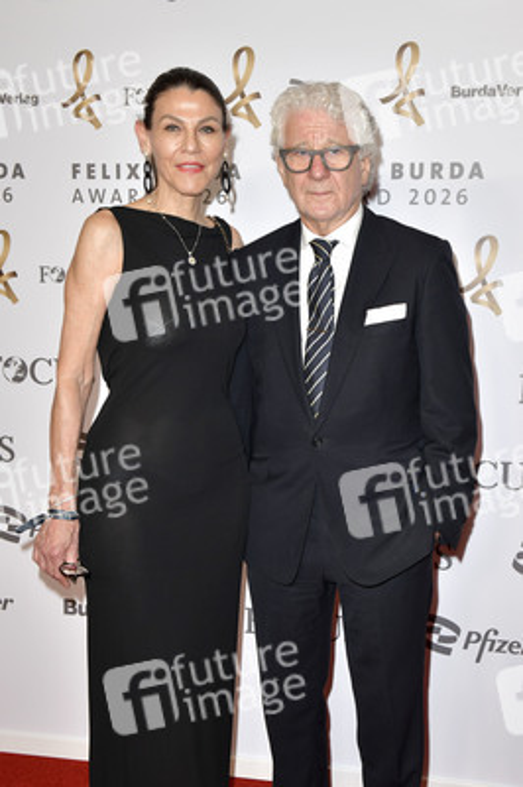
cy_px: 394
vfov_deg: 44.5
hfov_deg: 30.5
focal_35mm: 44
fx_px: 960
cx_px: 262
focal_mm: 44
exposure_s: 1/200
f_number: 6.3
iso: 640
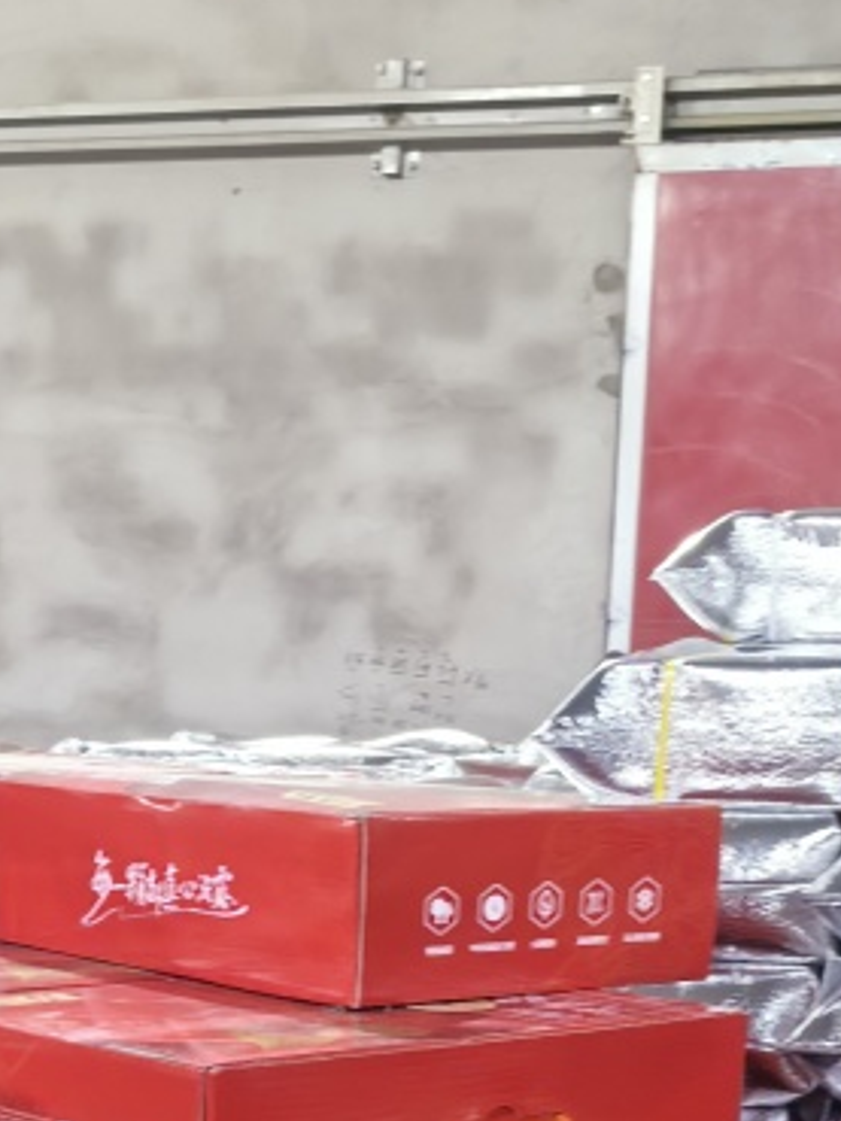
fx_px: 2525
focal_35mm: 78
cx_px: 383
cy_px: 1527
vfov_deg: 22.0
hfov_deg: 18.9
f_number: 2
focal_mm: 5.75
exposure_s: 1/50
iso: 200
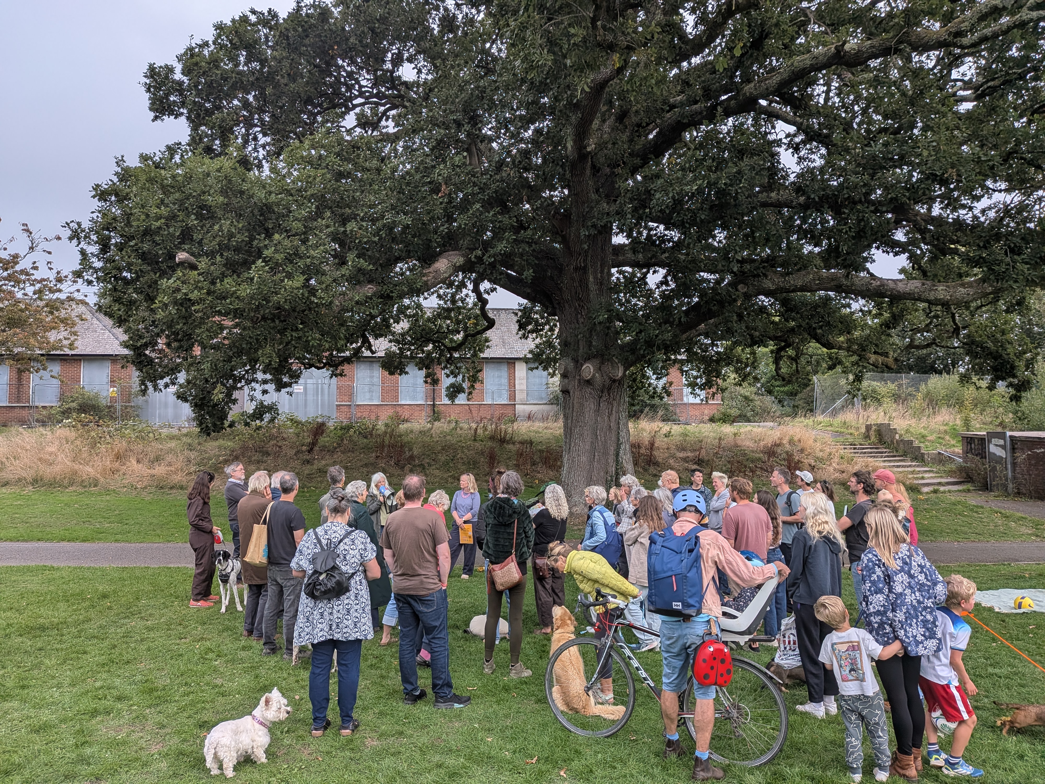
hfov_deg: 71.6
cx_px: 522
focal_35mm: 24
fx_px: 725
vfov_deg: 56.8
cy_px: 392
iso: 31
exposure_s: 1/936
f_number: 1.7
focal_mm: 4.53
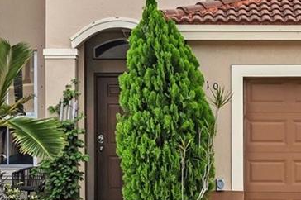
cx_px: 222
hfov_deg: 13.3
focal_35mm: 154
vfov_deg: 8.9
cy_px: 134
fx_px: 1286
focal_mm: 35
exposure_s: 1/250
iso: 200
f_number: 8
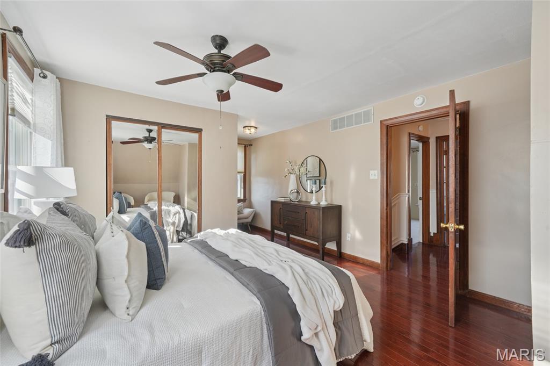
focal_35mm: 15
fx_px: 229
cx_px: 275
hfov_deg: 100.4
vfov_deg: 77.2
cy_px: 183
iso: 400
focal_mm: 15
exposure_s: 1/60
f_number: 8
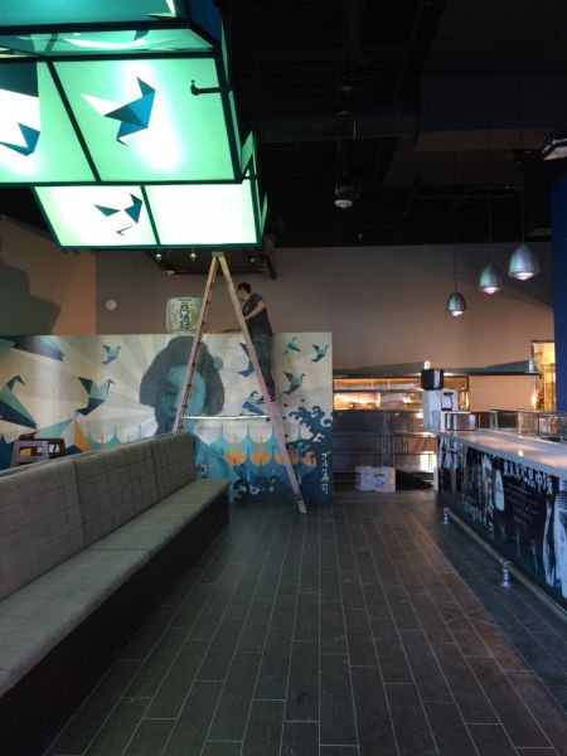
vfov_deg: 61.7
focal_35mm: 29
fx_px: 633
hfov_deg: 48.2
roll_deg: -0.6
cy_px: 378
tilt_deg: +0.5
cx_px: 284
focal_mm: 4.15
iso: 64
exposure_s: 1/15
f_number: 2.2
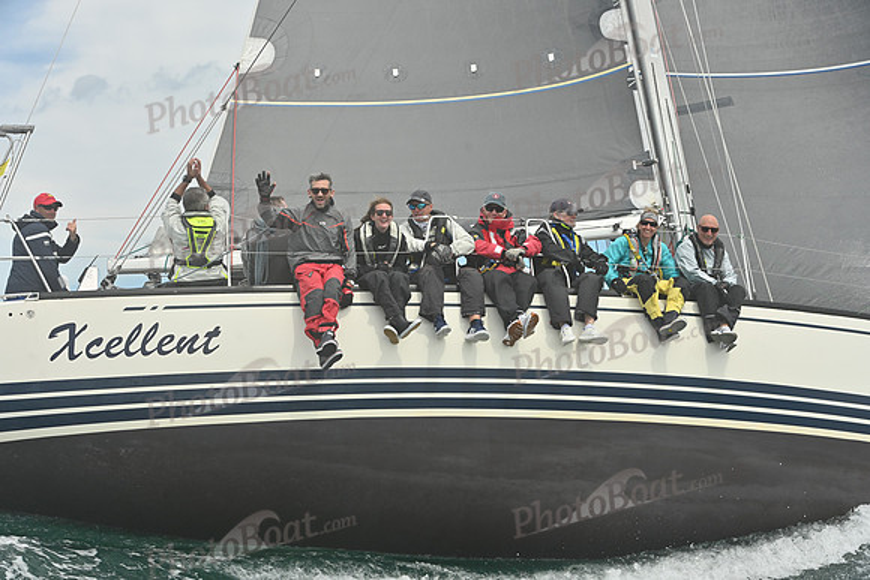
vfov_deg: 19.5
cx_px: 435
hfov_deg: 28.8
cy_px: 290
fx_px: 1692
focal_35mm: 70
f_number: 7.1
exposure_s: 1/1250
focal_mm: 70
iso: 320
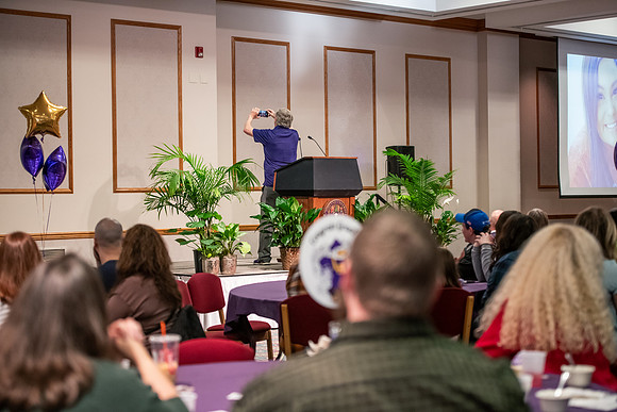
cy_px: 206
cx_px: 308
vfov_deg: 19.5
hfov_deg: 28.8
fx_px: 1200
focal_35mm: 70
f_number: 2.8
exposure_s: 1/160
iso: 2500
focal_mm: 70
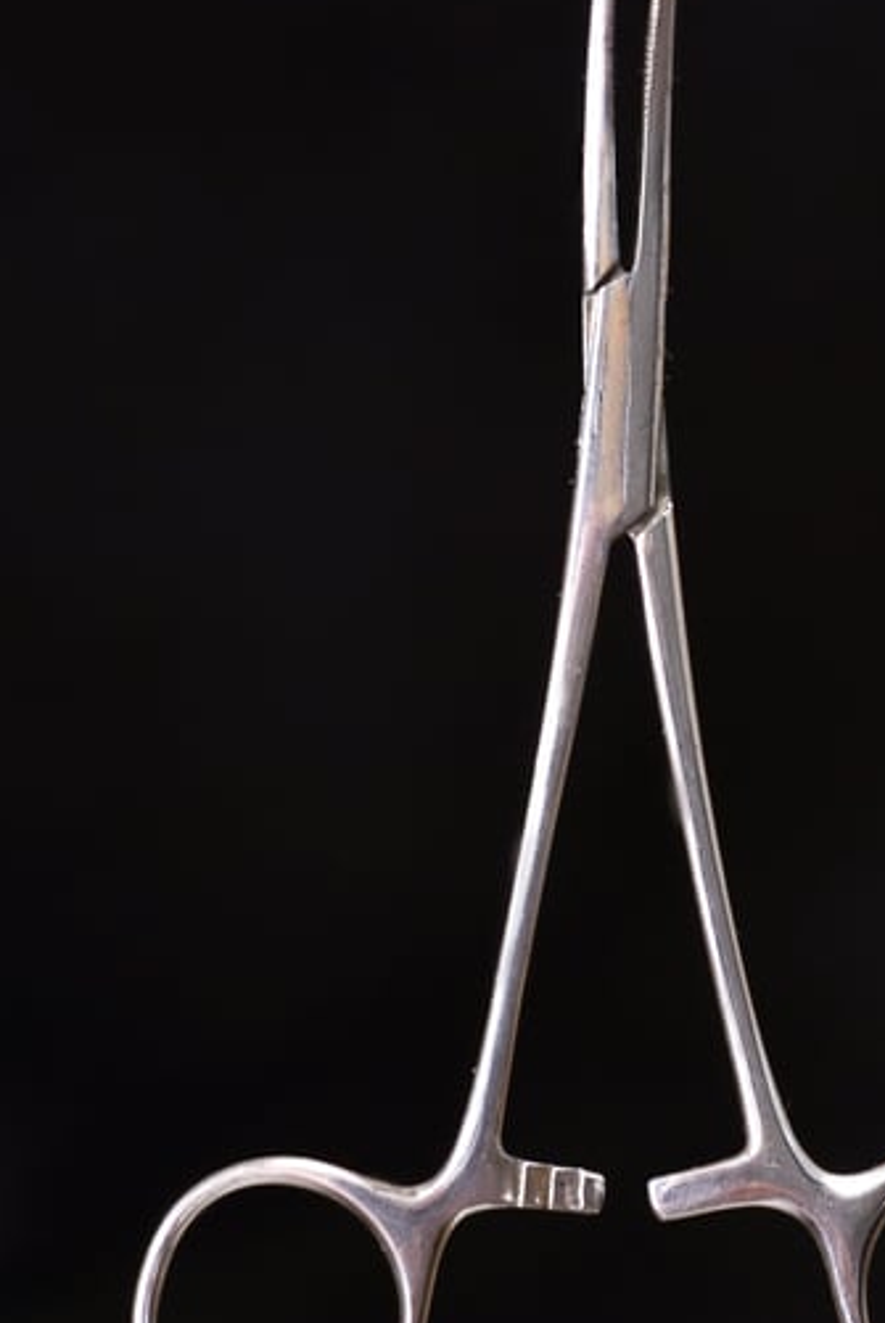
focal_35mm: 86
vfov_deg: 23.6
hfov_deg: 15.9
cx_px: 623
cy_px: 784
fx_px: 3164
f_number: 8
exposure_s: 1/125
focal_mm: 60
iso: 250
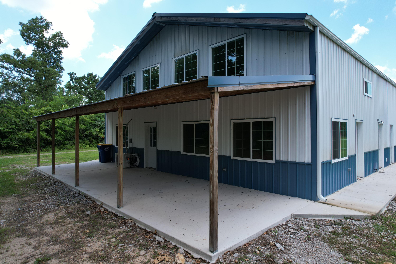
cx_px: 198
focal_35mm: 22
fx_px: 242
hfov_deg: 78.6
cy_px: 132
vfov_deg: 57.2
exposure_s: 1/640
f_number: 2.8
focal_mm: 8.38
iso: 100
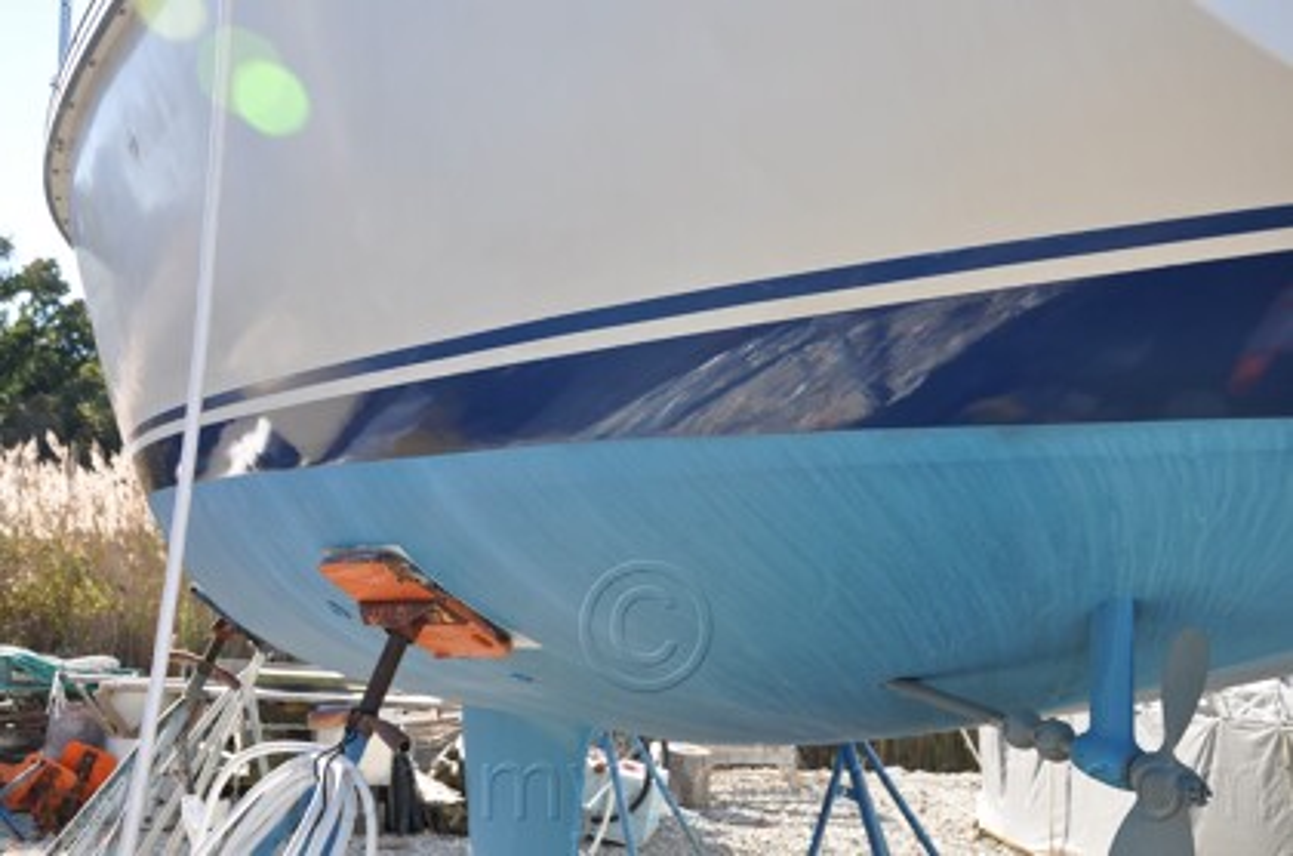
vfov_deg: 29.7
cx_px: 646
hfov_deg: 43.7
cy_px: 428
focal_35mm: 45
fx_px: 1613
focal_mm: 30
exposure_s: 1/200
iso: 200
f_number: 7.1
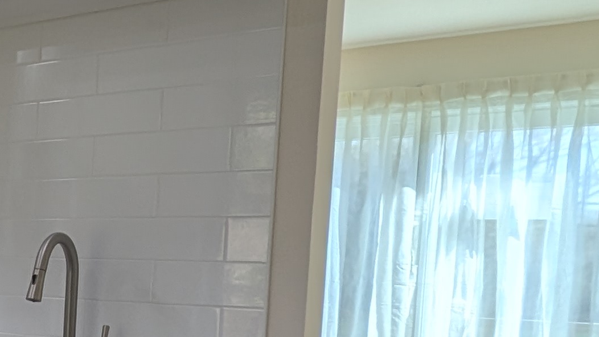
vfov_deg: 21.3
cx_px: -374
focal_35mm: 55
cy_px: 305
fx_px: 874
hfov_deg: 24.9
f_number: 2.2
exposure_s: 1/299
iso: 37
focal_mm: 1.95
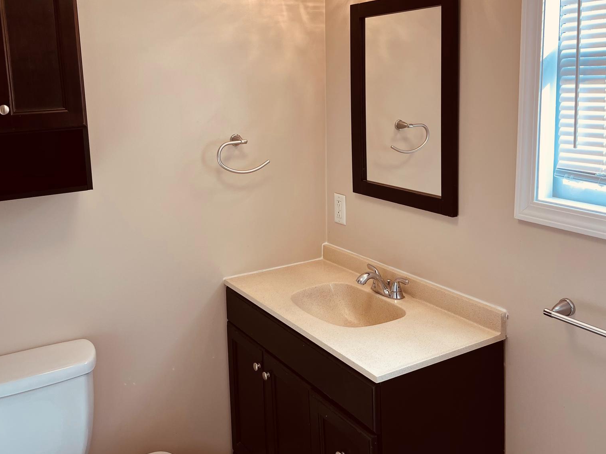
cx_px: 278
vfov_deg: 40.3
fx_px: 613
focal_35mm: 35
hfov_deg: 52.6
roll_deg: +3.1
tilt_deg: -8.4
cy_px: 158
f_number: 1.6
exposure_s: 1/120
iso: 40
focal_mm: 5.1
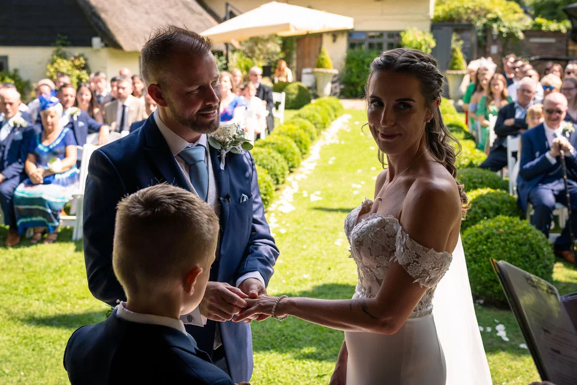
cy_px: 192
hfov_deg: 46.4
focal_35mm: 42
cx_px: 288
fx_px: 673
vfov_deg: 31.9
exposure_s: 1/250
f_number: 3.5
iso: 100
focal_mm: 28
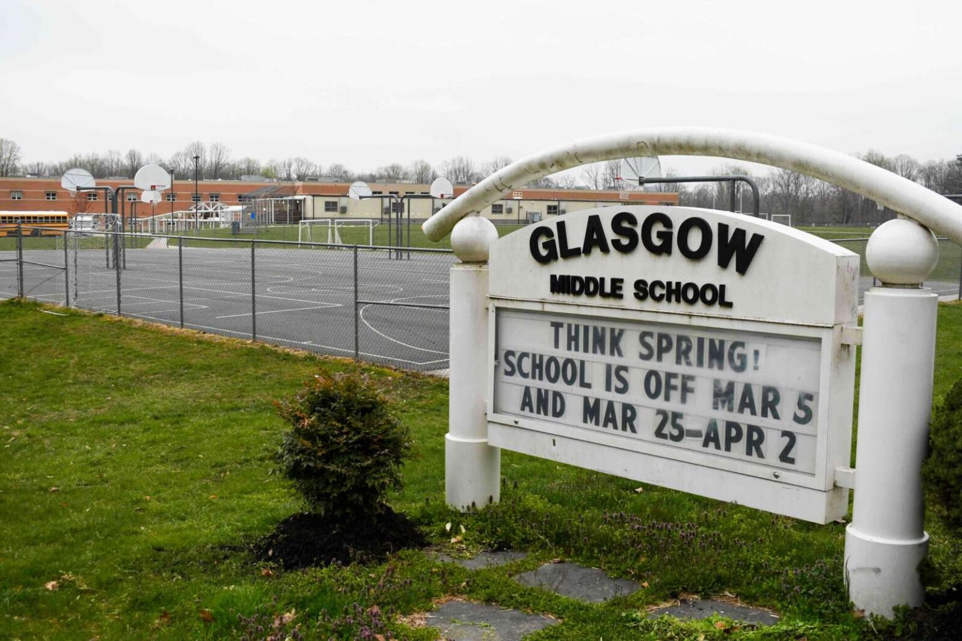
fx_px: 962
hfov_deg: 53.1
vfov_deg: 36.9
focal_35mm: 36
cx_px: 481
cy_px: 320
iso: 1250
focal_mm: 24
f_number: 5.6
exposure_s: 1/320
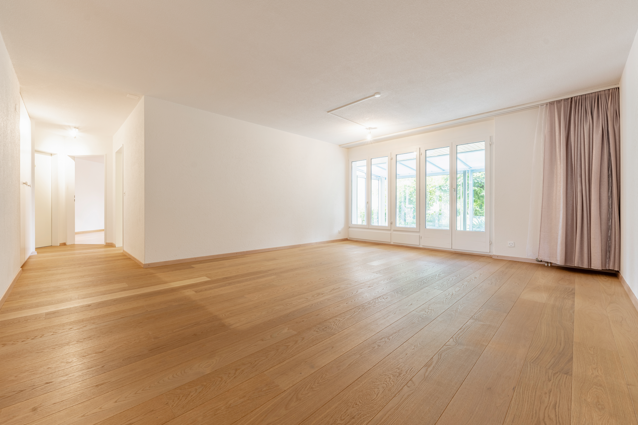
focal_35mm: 14
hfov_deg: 104.3
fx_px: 248
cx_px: 319
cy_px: 212
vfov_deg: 81.2
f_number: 8
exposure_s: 1/4
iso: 100
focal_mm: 14
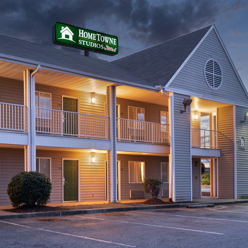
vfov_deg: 37.6
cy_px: 124
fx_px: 365
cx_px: 85
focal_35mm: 45
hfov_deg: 37.2
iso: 800
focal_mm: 35
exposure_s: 1.6
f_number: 8
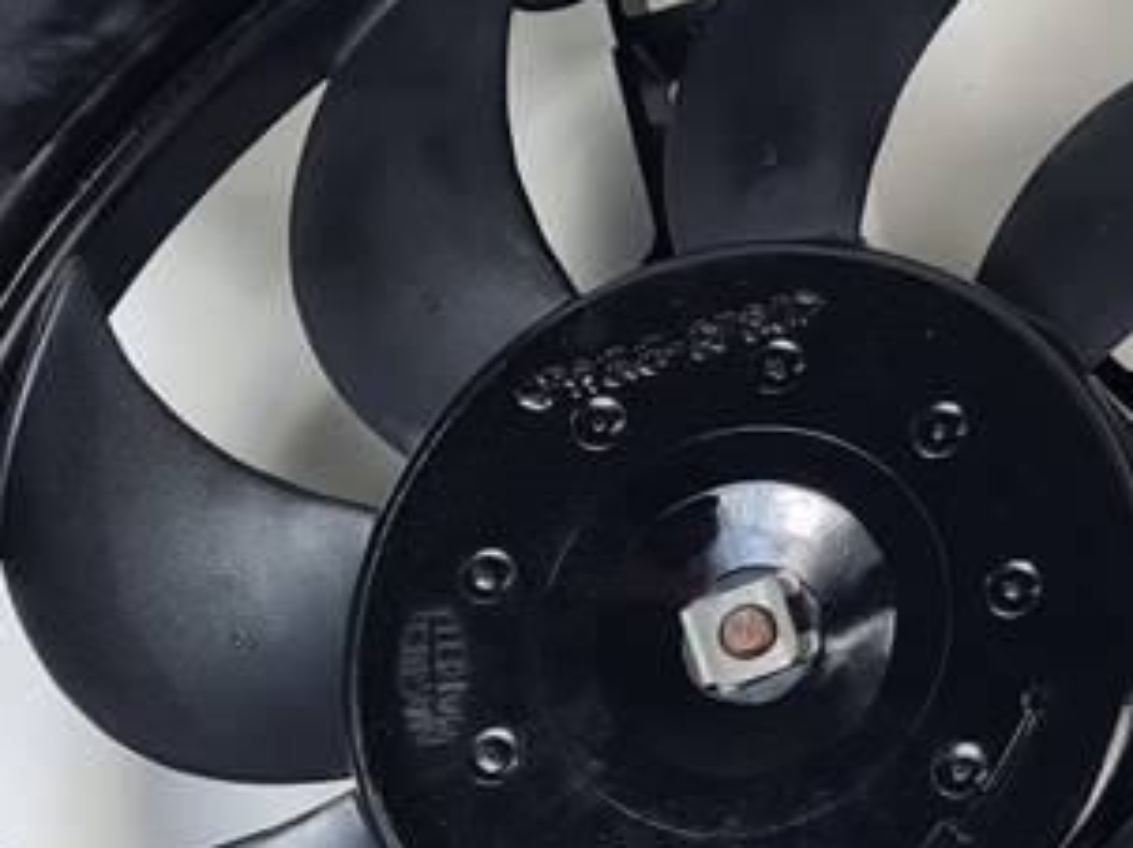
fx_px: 4055
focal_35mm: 124
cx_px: 1887
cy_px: 750
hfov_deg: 14.4
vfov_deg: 11.9
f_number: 1.8
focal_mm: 5.4
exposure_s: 1/177
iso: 50
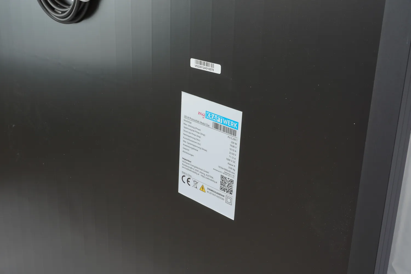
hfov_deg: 41.1
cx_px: 206
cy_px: 137
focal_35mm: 48
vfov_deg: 28.1
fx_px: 548
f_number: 11
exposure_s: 1/3
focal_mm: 32
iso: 100
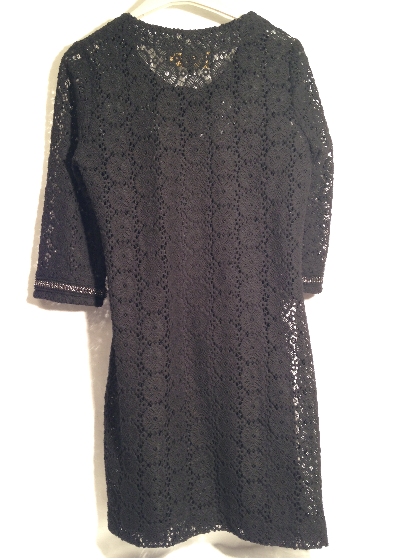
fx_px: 531
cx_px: 209
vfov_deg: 55.4
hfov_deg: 42.9
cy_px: 279
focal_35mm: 33
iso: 64
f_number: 2.4
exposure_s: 1/20
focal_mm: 4.12
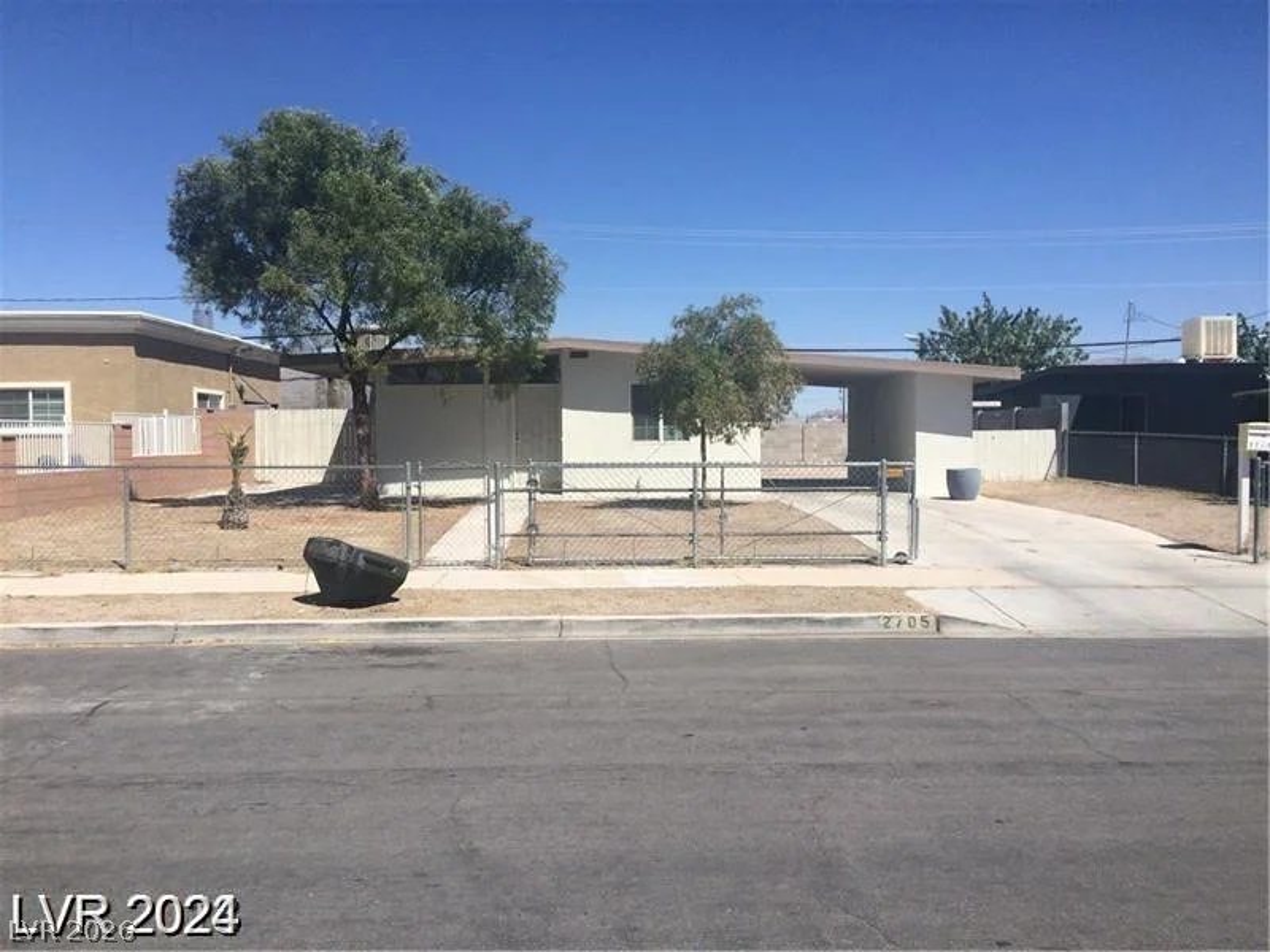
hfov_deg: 61.7
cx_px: 635
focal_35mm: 29
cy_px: 476
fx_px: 1064
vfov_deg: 48.2
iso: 32
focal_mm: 4.15
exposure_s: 1/3425
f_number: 2.2
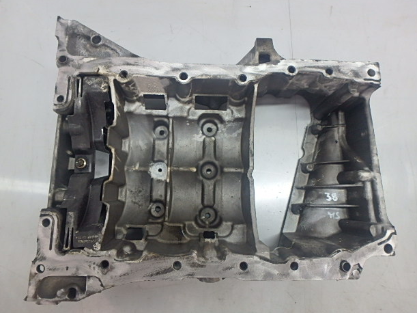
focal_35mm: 22
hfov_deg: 76.4
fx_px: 265
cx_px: 207
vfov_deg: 61.1
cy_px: 161
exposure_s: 1/30
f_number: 3.5
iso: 200
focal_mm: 3.7
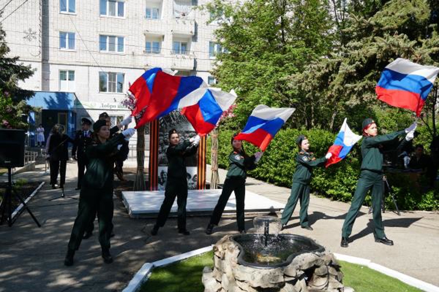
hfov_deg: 55.1
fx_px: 421
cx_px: 220
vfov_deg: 38.4
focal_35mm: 34
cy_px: 146
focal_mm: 23
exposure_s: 1/400
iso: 100
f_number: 5
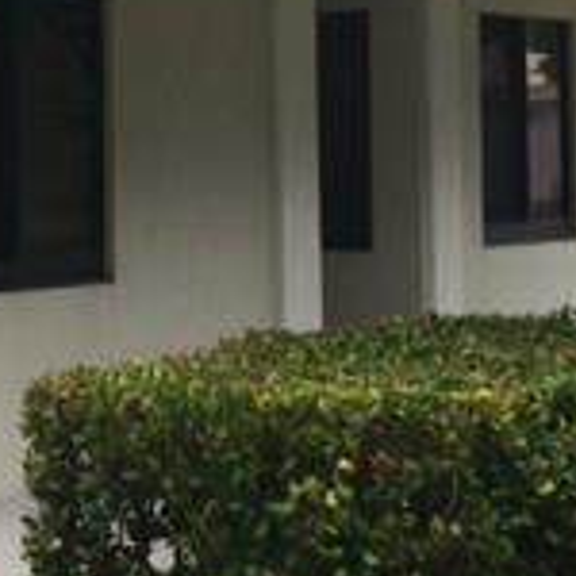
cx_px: 250
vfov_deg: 15.3
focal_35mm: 113
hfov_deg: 15.4
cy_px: 69
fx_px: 2127
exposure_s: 1/268
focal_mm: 4.12
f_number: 2.2
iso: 32
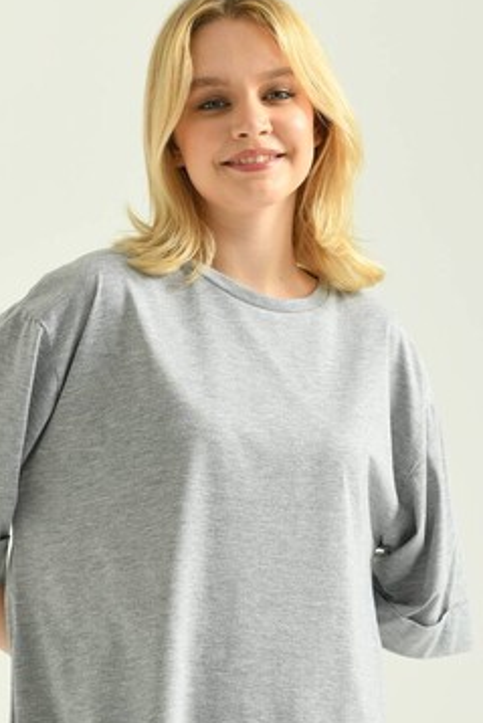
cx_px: 277
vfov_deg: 13.0
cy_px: 630
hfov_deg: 8.7
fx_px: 3156
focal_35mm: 157
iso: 125
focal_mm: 75
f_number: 5.6
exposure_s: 1/160
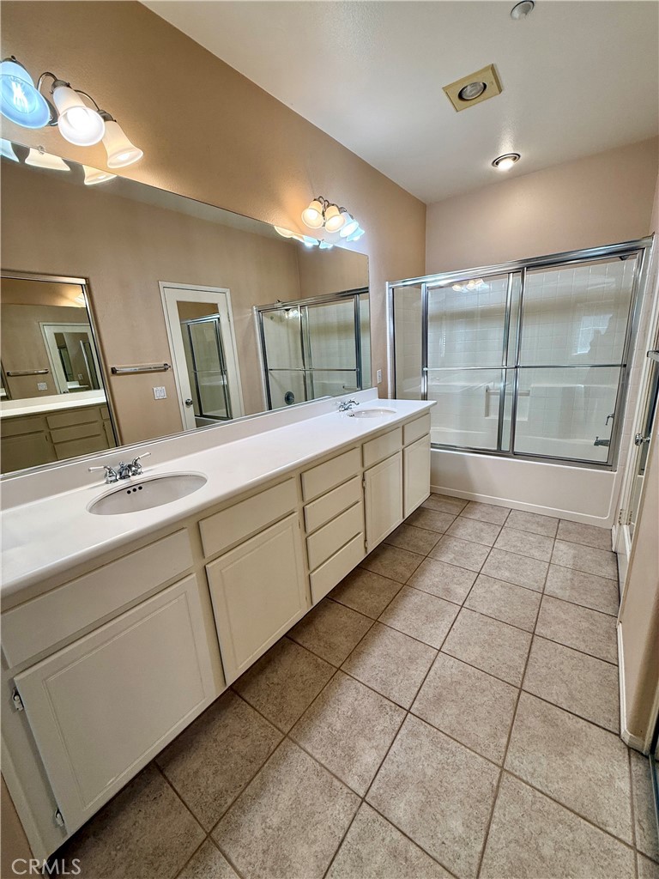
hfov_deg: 85.7
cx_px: 330
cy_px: 440
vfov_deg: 102.1
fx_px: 355
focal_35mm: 14
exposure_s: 1/120
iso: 80
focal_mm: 2.22
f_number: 2.2
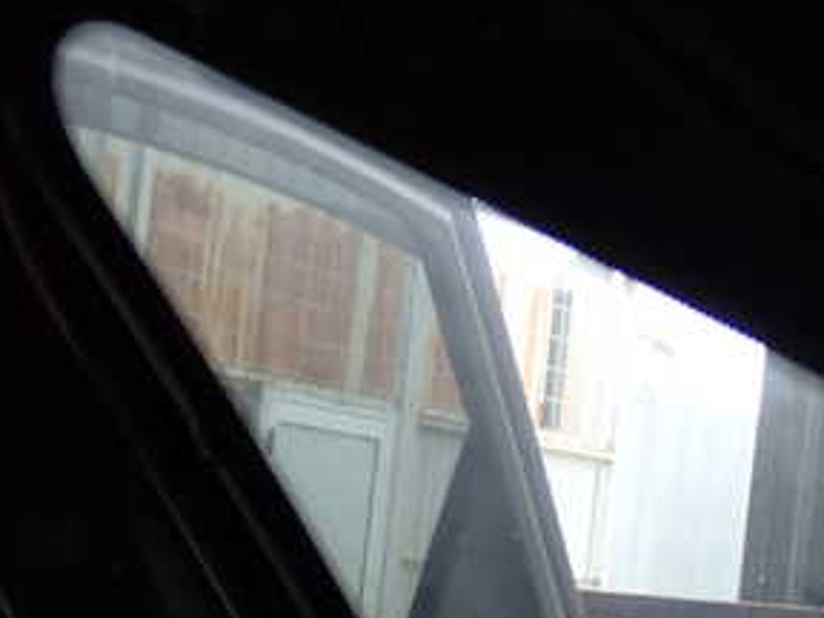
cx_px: 695
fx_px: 2333
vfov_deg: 15.0
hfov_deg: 19.8
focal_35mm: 98
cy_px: 475
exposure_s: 1/50
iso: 200
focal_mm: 8.4
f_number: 3.1
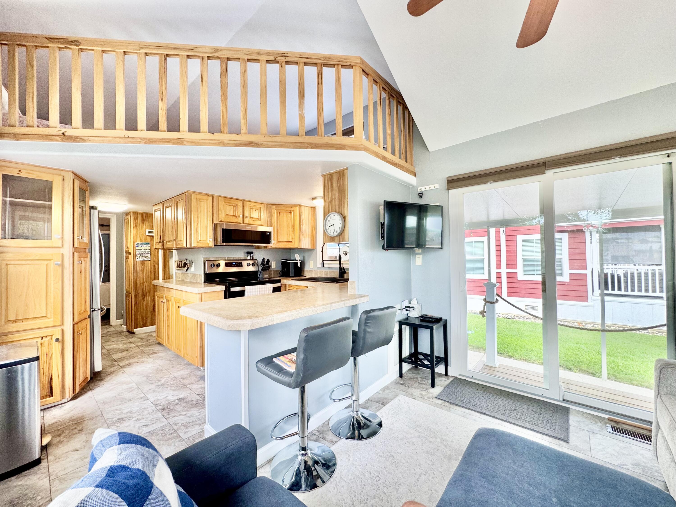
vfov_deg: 85.7
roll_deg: +0.7
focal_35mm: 14
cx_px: 338
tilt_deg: +0.5
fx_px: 273
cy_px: 254
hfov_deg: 102.1
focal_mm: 2.22
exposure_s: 1/120
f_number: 2.2
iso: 100
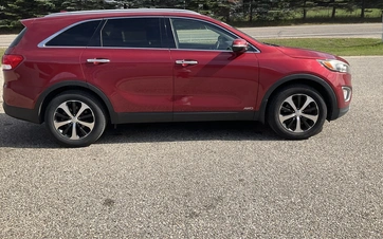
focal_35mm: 34
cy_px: 85
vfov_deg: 36.9
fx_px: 355
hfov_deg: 56.7
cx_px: 194
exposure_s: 1/1195
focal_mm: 3
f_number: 1.8
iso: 25
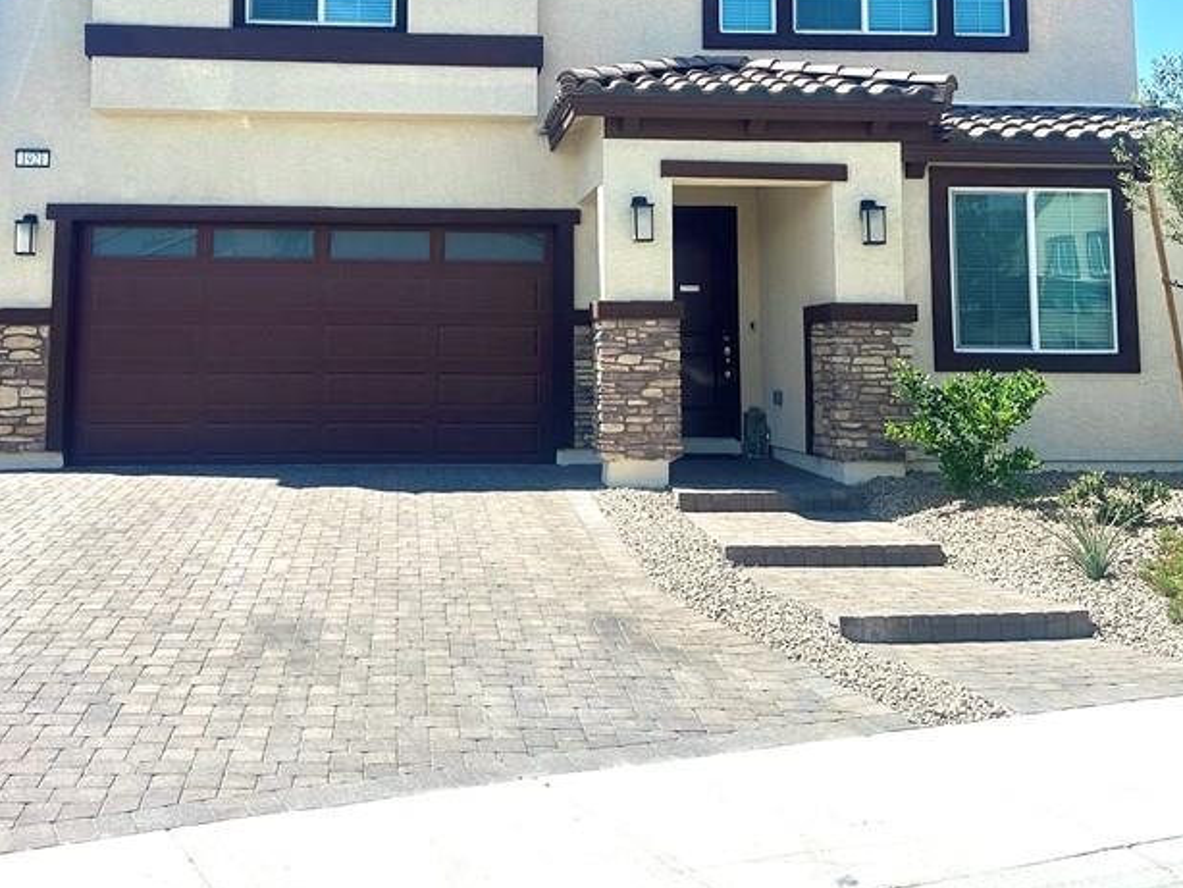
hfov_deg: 46.6
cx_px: 491
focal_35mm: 40
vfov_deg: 35.2
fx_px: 1368
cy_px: 218
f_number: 1.78
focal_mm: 6.86
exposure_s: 1/3861
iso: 80
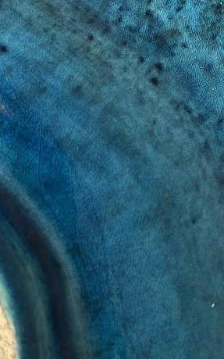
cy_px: 69
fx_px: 703
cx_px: 158
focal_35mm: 72
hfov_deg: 18.0
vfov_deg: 28.0
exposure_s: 1/60
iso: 200
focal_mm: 4.2
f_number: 1.6
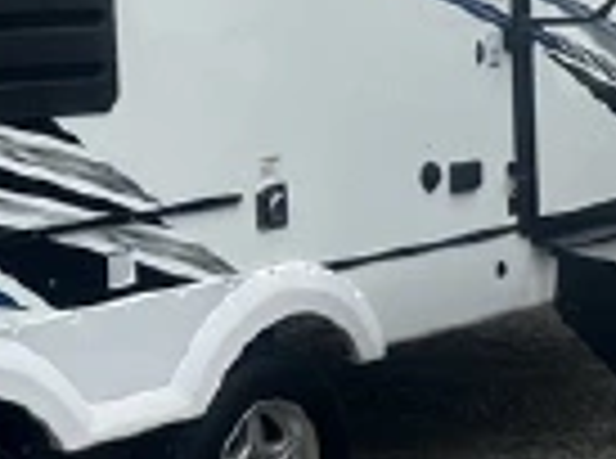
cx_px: -283
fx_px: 1455
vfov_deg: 17.6
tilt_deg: -2.8
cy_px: 27
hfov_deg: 20.7
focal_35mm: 82
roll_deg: +2.0
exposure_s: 1/1052
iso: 50
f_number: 2.2
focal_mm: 2.22
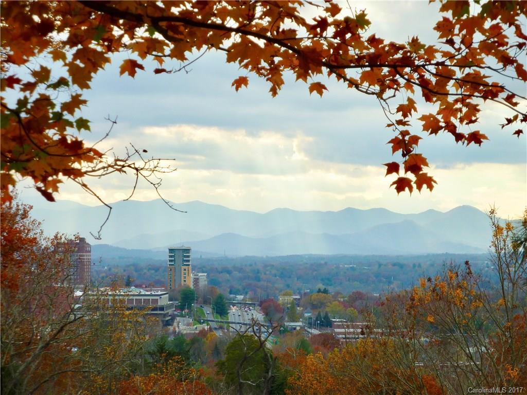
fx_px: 1812
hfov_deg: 16.6
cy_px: 198
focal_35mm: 119
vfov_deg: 12.5
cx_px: 264
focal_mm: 19.5
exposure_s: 1/160
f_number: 4.4
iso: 80
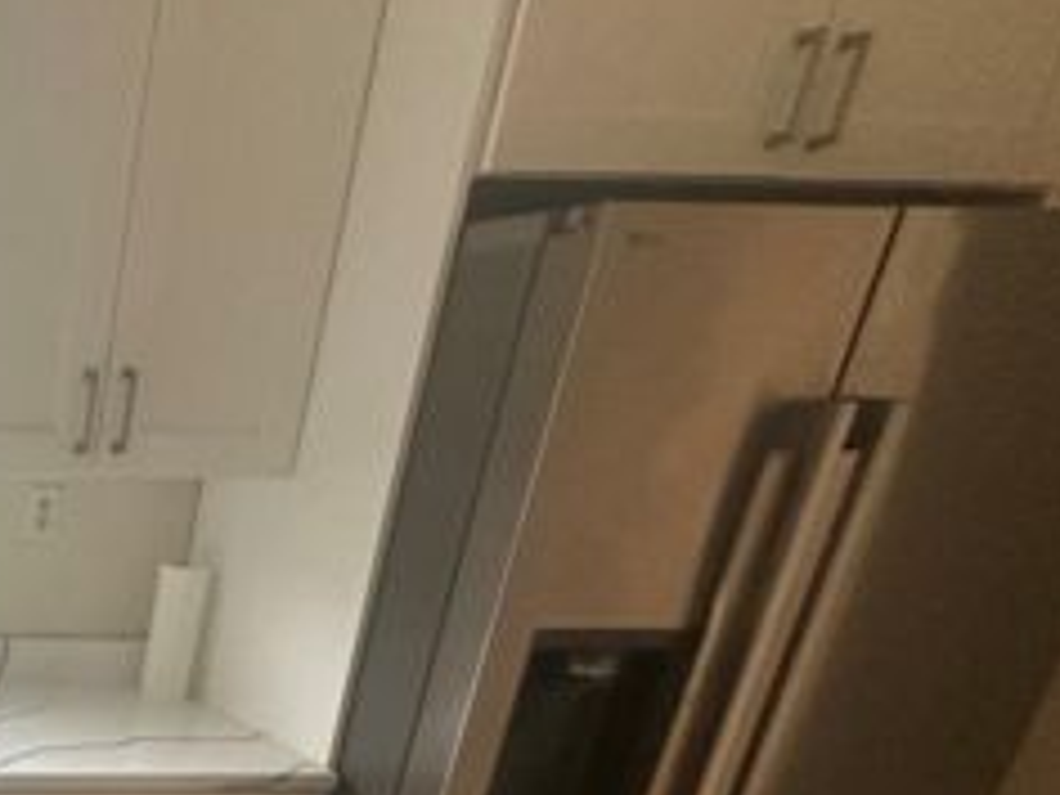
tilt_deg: -20.9
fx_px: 1164
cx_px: -350
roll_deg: +0.0
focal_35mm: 38
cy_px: 808
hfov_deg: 33.7
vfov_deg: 34.1
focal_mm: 2.22
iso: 200
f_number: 2.2
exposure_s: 1/99
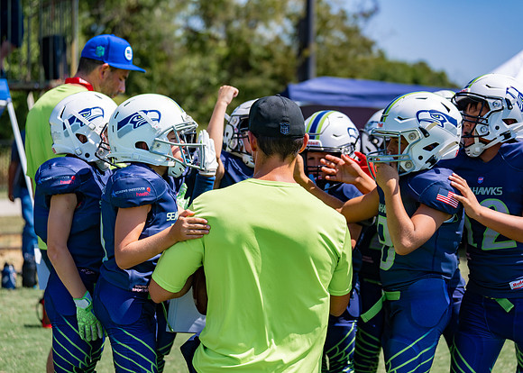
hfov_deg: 27.0
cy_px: 186
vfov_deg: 19.4
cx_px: 262
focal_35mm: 73
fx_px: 1091
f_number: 2.8
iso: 100
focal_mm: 70
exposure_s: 1/1600
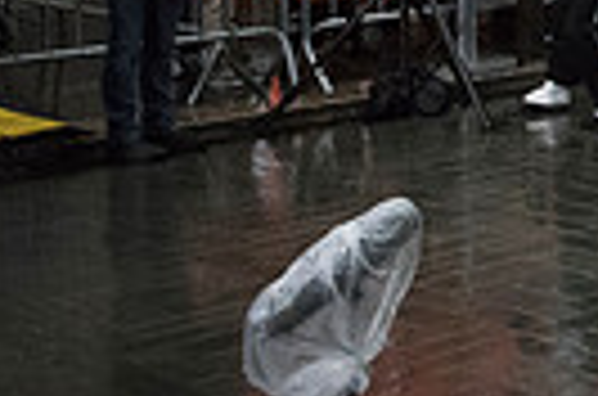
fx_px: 1740
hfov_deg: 16.2
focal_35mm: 105
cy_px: -205
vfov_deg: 12.3
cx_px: 1106
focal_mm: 24
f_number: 2.8
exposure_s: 1/4000
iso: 10000
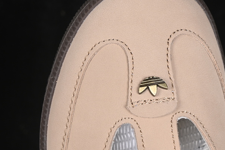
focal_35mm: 134
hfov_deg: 15.3
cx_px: 151
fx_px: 838
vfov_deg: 10.2
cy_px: 91
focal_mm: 50
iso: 160
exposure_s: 1/80
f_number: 7.1
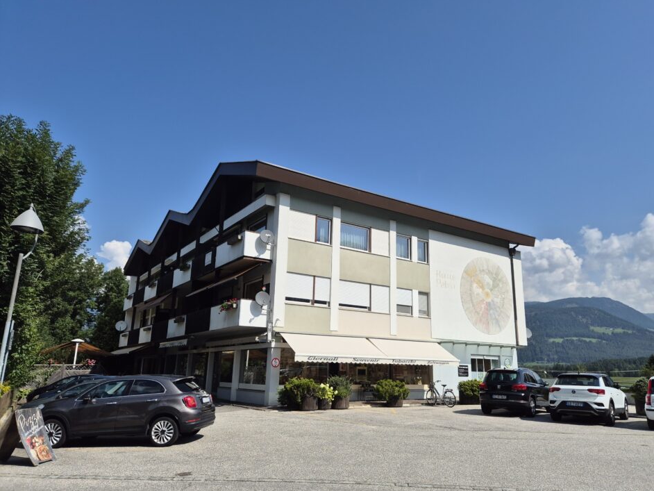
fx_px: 472
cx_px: 355
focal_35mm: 25
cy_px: 265
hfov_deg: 69.3
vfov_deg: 54.8
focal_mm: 5.4
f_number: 1.8
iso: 25
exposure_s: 1/2896
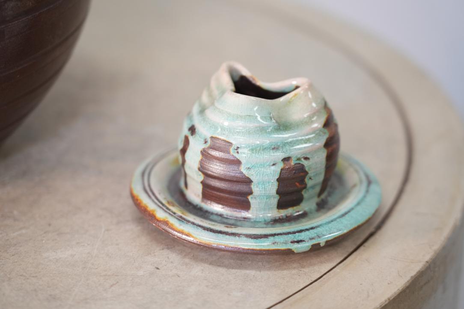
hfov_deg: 19.5
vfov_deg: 13.0
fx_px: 1353
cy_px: 154
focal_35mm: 105
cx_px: 232
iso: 1600
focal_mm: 105
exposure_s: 1/125
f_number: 4
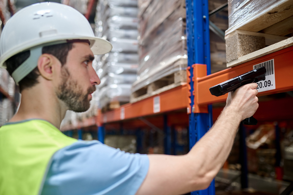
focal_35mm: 35
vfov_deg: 37.8
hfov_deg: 54.5
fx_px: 285
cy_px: 98
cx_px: 146
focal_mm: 35
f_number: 2.2
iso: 640
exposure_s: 1/200
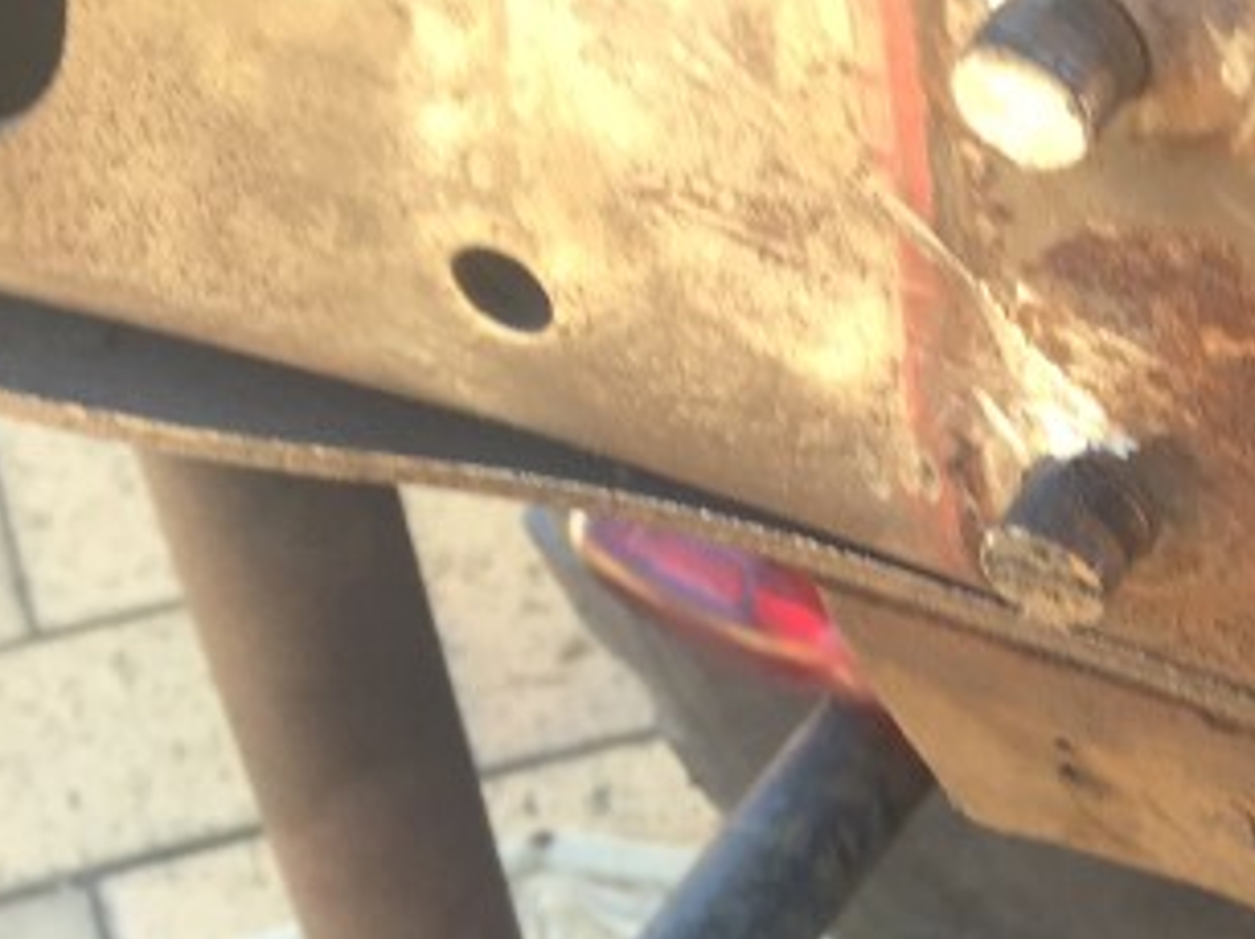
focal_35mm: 91
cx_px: 1924
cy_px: 947
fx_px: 3297
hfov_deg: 18.8
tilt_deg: -48.2
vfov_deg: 15.9
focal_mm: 4.15
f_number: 2.2
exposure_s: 1/60
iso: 32
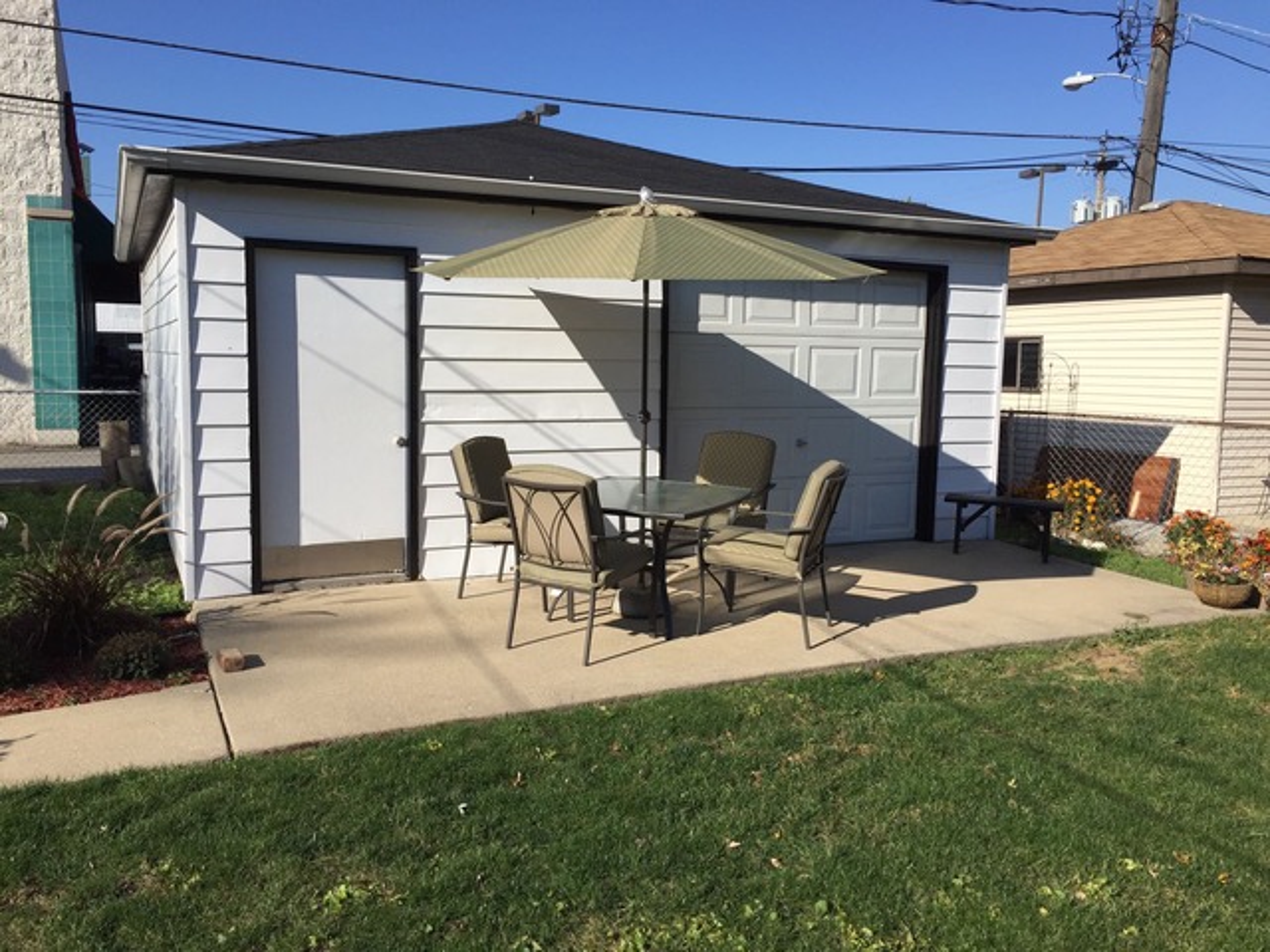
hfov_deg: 61.7
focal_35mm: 29
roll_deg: -0.9
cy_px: 476
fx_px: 1064
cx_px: 635
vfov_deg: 48.2
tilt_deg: -5.5
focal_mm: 4.15
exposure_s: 1/2326
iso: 32
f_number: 2.2
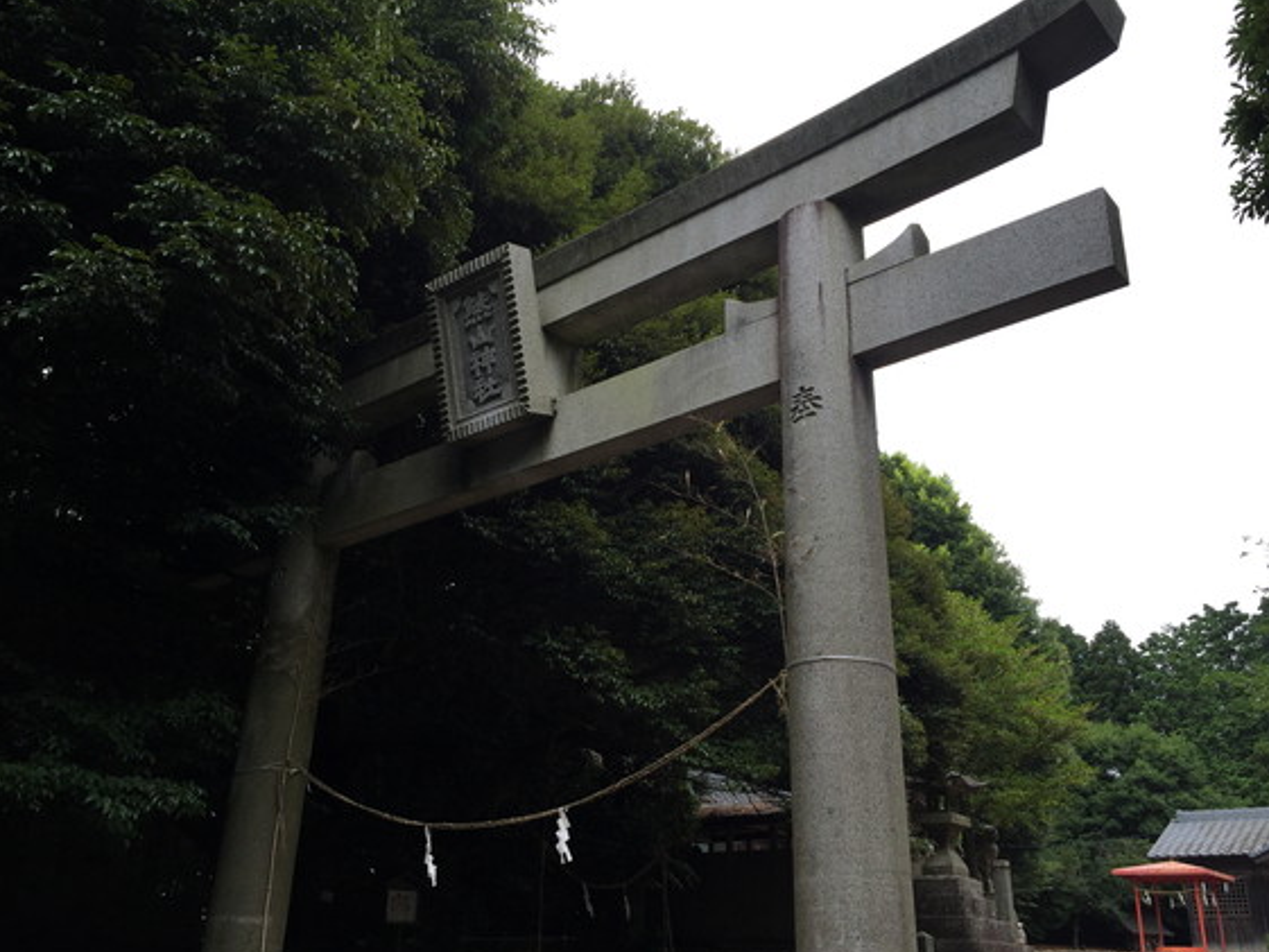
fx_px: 1137
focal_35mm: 31
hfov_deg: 58.3
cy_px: 497
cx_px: 661
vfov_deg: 45.4
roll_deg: -2.0
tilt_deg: +20.5
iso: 32
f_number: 2.2
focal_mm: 4.15
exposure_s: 1/628
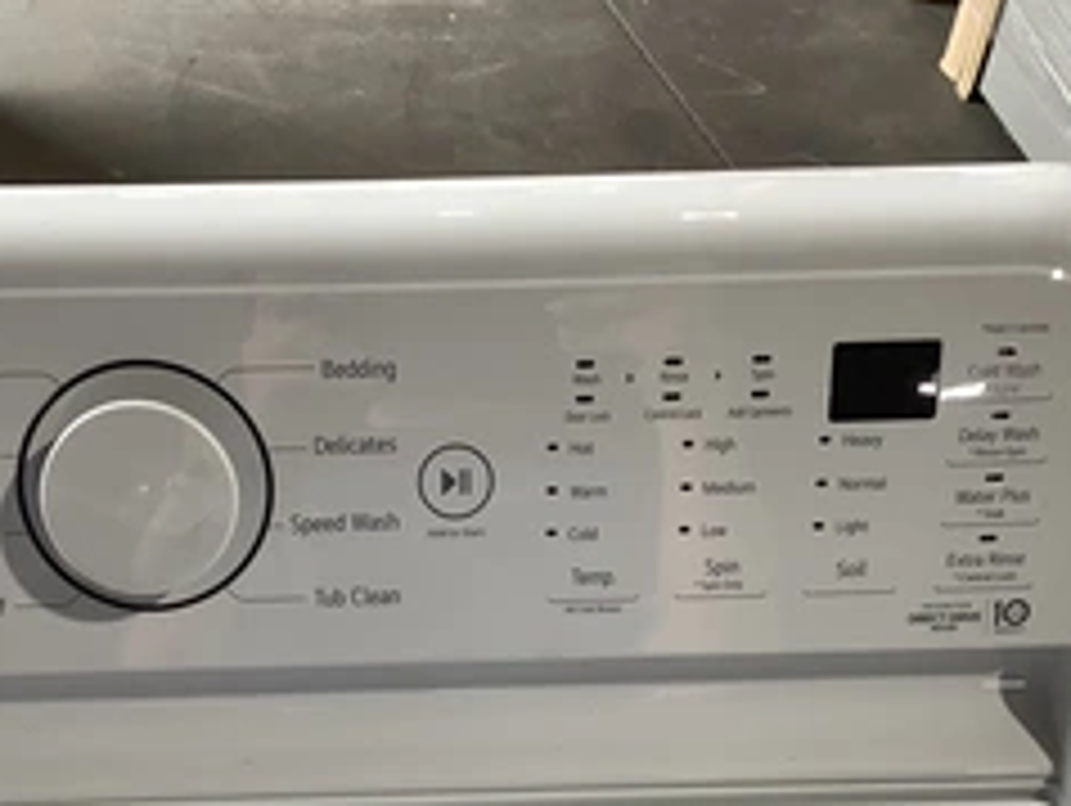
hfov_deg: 36.5
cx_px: 382
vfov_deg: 27.5
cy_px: 657
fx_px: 1610
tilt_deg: -50.6
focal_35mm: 52
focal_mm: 3.3
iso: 50
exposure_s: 1/60
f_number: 2.4
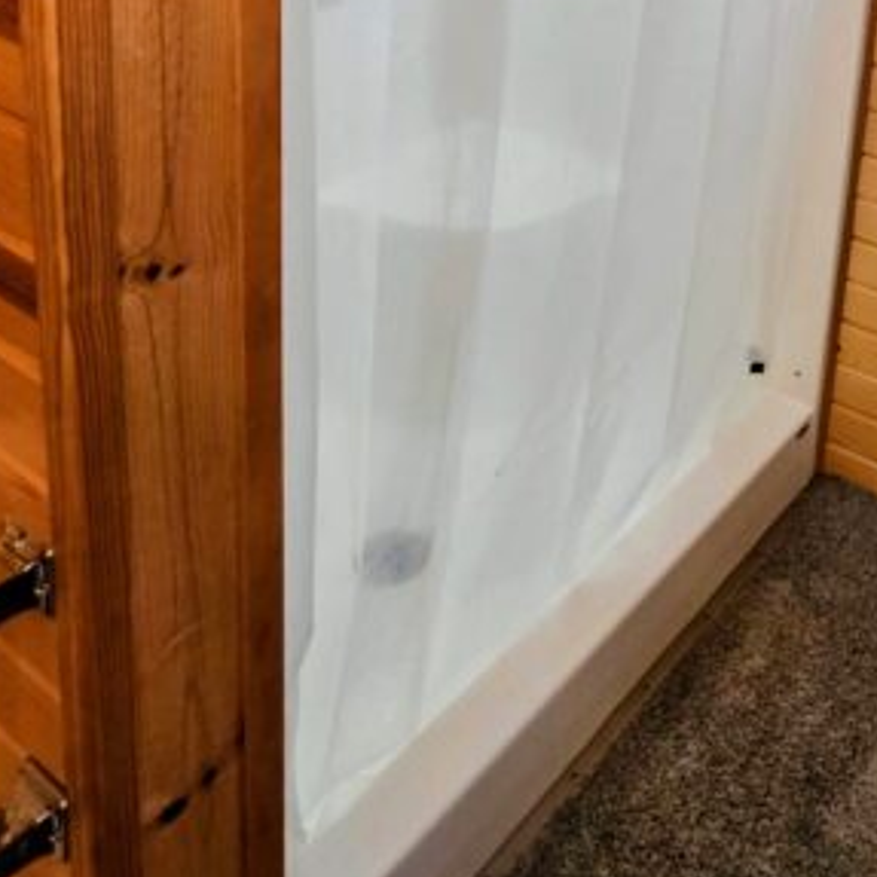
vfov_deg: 41.1
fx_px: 917
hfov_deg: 43.8
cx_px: 874
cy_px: -86
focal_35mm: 32
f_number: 1.9
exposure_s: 1/120
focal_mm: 2.2
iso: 160
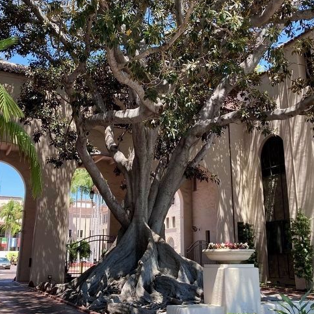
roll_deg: -0.8
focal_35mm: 41
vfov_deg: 40.7
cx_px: 149
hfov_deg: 40.9
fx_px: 421
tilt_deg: +17.9
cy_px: 123
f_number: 1.8
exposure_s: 1/232
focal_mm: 3.99
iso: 20
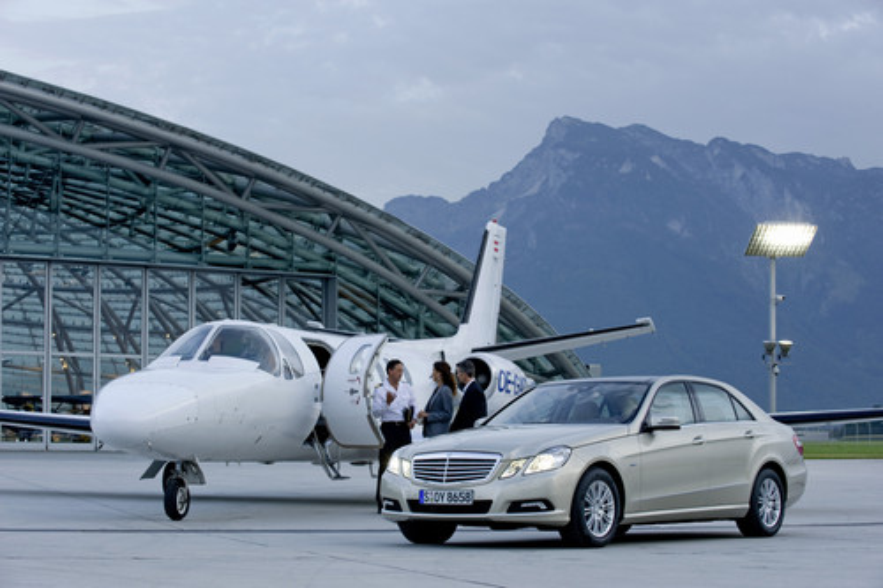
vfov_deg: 17.5
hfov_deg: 26.0
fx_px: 1912
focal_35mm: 78
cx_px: 442
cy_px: 294
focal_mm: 78
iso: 200
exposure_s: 1/20
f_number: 5.6
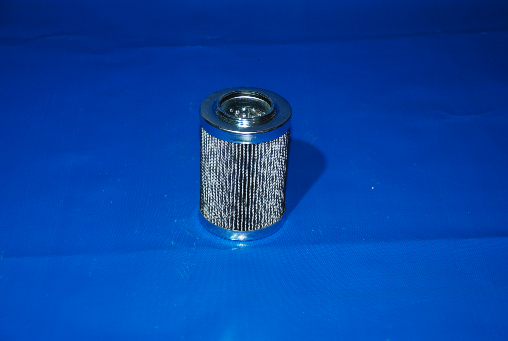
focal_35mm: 72
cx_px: 254
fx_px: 1018
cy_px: 170
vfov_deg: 19.0
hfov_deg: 28.0
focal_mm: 48
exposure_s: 1/60
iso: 200
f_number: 4.8
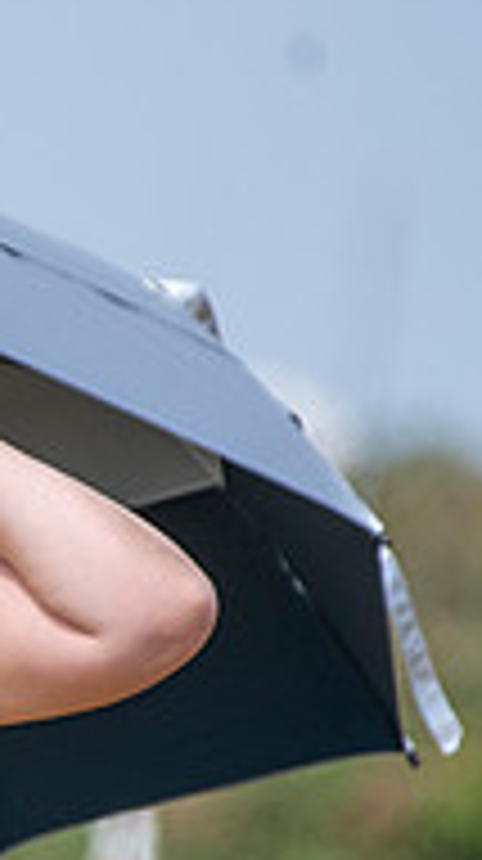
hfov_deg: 0.6
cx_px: -788
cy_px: 732
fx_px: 47954
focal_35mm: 2104
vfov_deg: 1.0
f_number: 6.3
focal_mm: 440
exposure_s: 1/1600
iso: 500
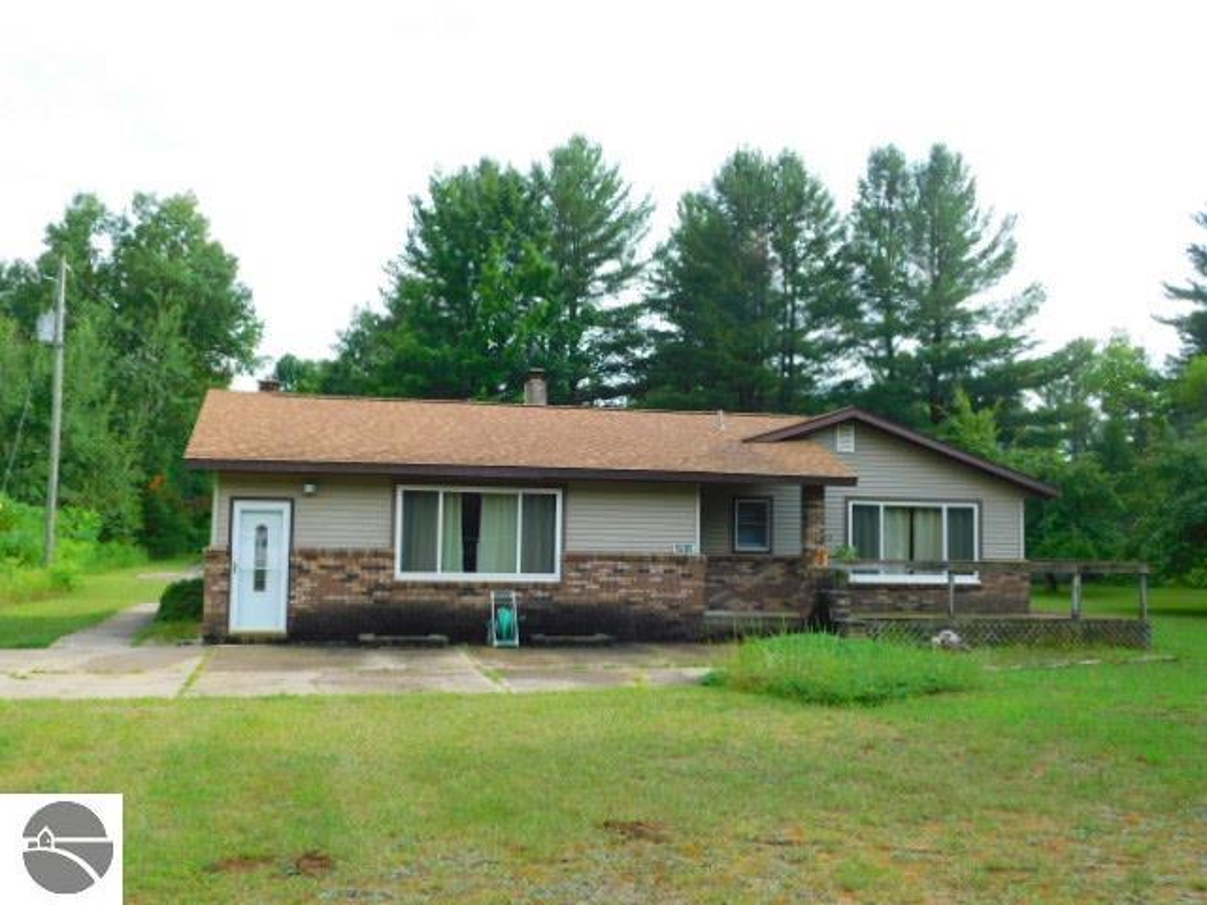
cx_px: 604
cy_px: 452
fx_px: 1255
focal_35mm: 36
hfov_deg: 51.4
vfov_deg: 39.7
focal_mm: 6.3
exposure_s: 1/400
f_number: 3.5
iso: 125
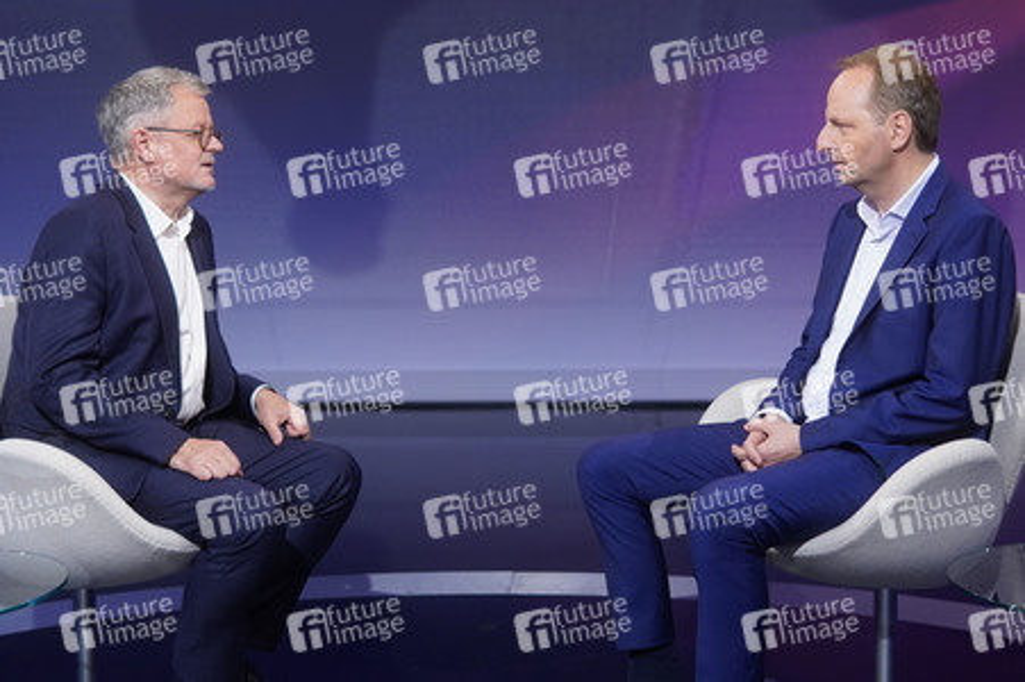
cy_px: 341
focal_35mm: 45
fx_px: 1280
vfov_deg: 29.8
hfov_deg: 43.6
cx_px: 512
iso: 640
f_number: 1.8
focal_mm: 30
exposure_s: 1/320
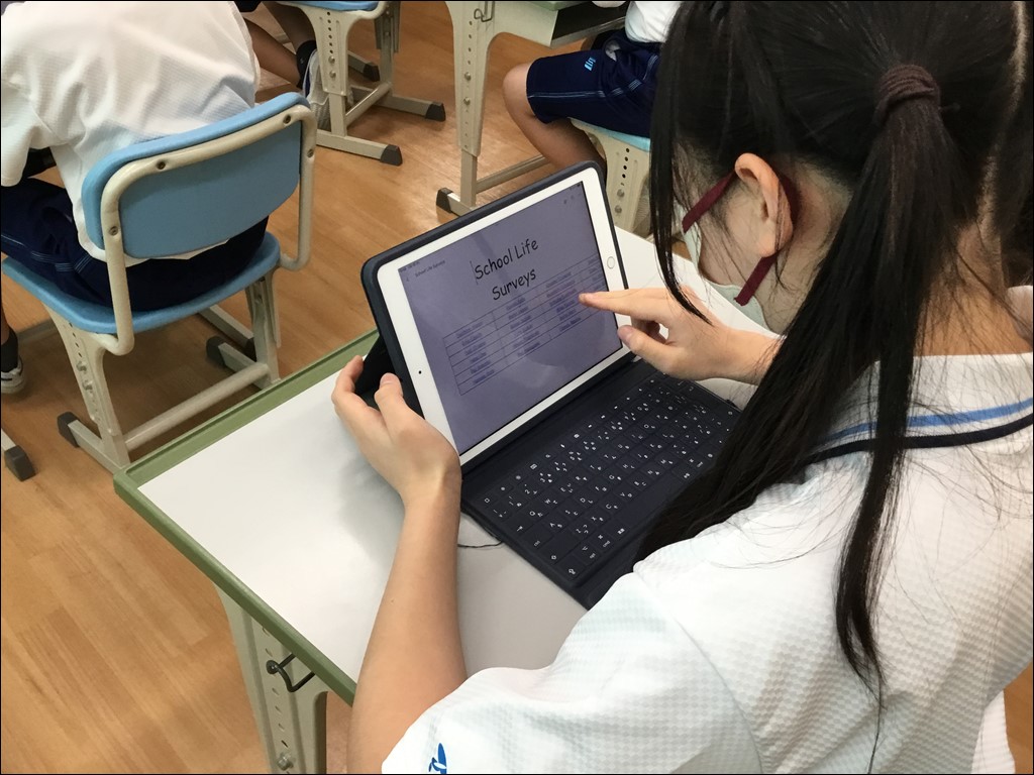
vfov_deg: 45.4
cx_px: 517
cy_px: 388
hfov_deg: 58.4
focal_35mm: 31
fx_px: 926
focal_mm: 3.3
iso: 40
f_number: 2.4
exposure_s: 1/30
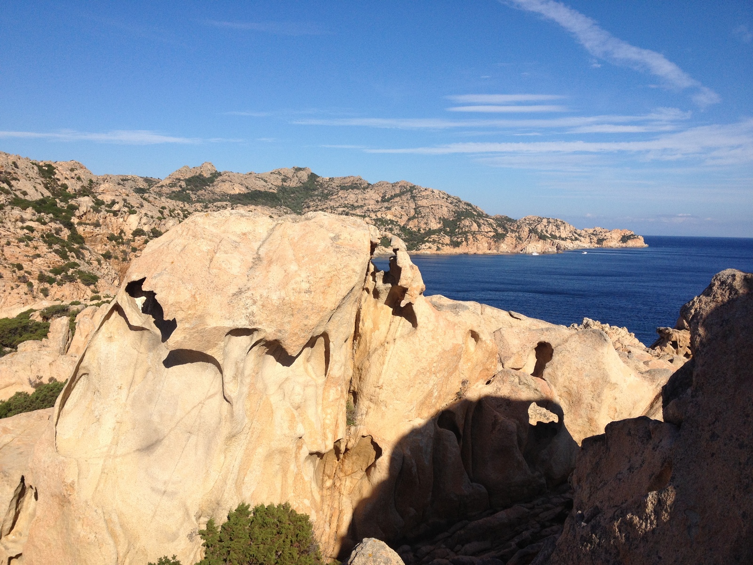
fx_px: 761
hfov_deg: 52.6
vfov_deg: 40.7
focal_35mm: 35
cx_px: 376
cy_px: 282
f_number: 2.4
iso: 64
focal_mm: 4.28
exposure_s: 1/2632
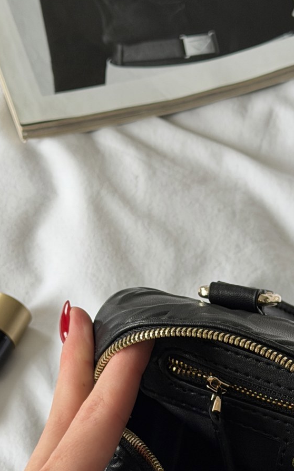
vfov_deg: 17.8
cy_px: 486
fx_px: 1462
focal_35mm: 114
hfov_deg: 11.4
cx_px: 276
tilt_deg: -64.6
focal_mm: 6.76
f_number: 1.78
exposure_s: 1/113
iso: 100
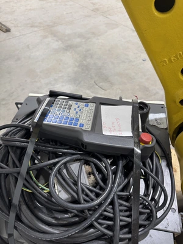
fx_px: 169
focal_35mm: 24
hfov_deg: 56.8
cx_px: 92
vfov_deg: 71.6
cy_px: 122
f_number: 1.78
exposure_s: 1/120
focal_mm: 6.76
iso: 160
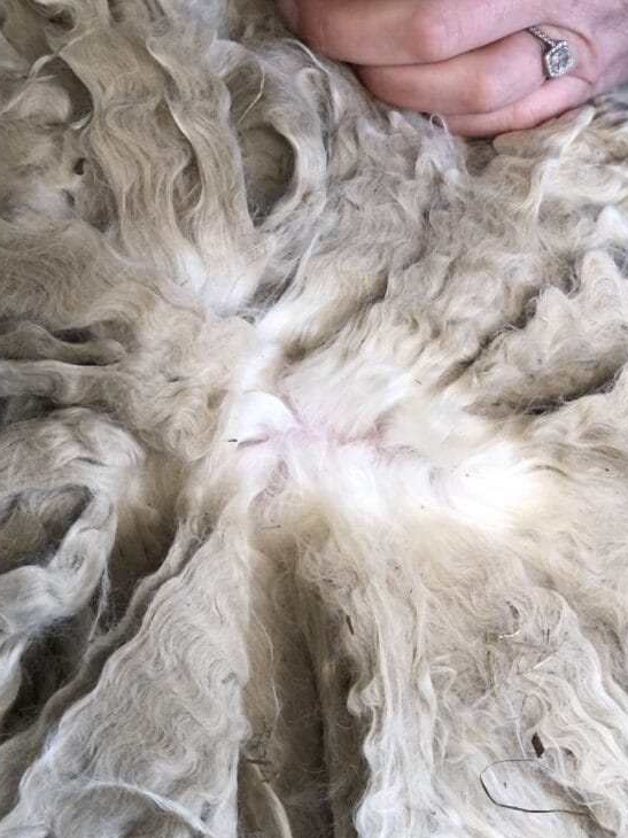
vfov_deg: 24.4
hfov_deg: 18.4
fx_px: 1936
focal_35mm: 80
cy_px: 514
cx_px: 357
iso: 64
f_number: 2.8
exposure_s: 1/30
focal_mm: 6.6
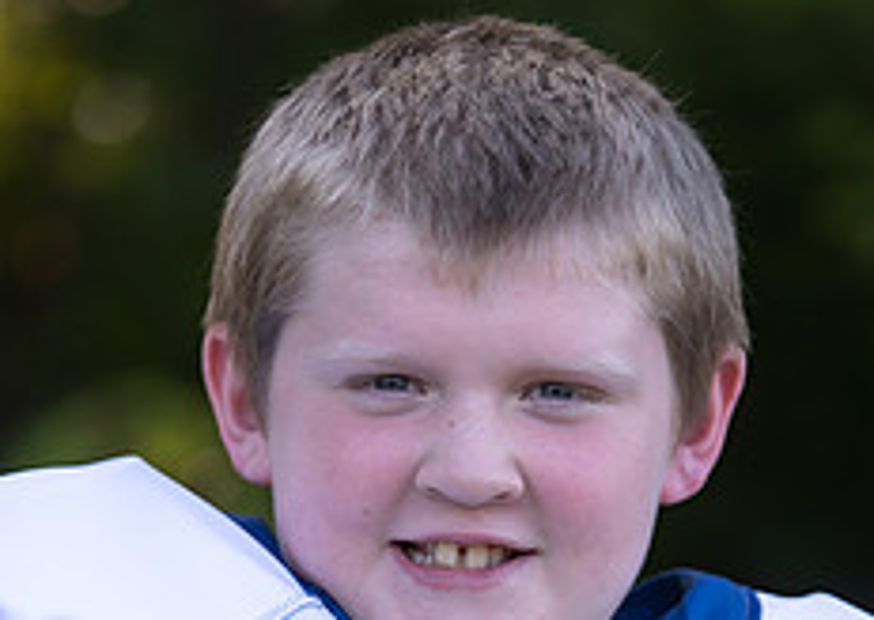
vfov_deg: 6.1
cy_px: 683
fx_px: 5821
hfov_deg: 8.6
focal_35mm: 235
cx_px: 571
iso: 125
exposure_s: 1/320
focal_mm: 87
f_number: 2.8
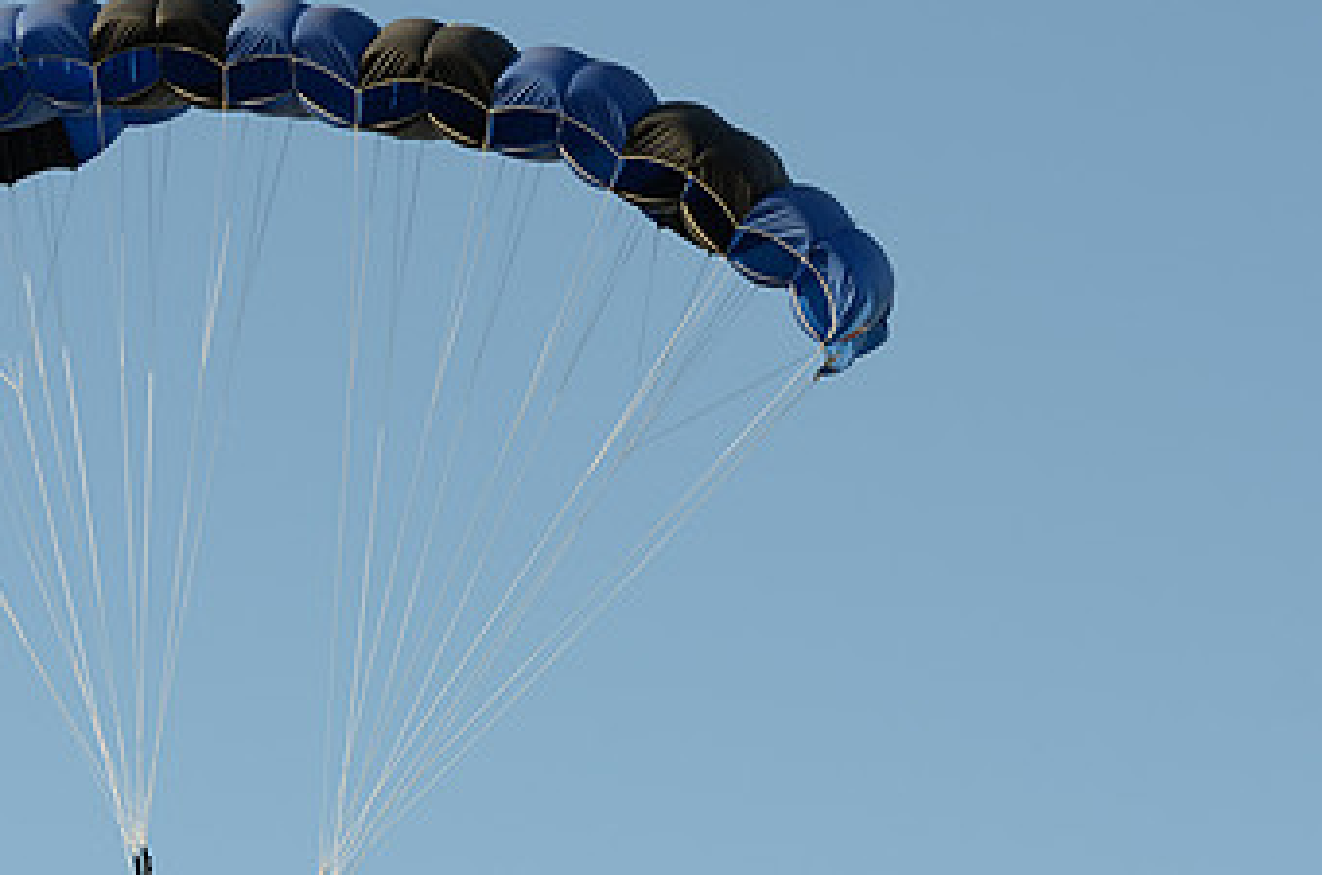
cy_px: 731
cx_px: 315
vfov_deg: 5.9
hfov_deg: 9.0
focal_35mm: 230
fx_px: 8426
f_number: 5.6
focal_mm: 90
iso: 100
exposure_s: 1/400
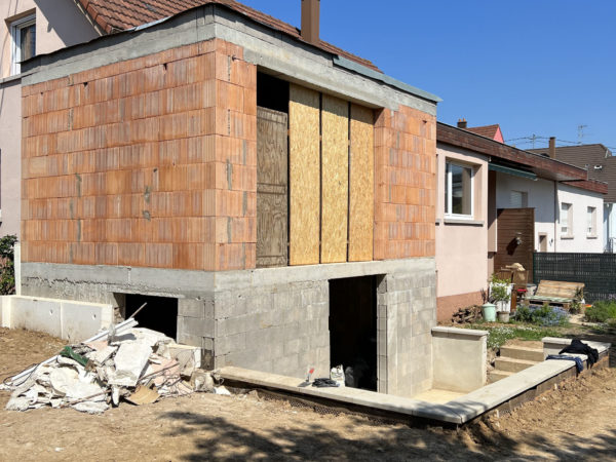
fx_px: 463
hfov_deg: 67.3
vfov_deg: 53.1
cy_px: 231
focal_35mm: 26
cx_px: 308
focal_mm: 5.7
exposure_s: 1/6211
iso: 50
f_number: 1.5
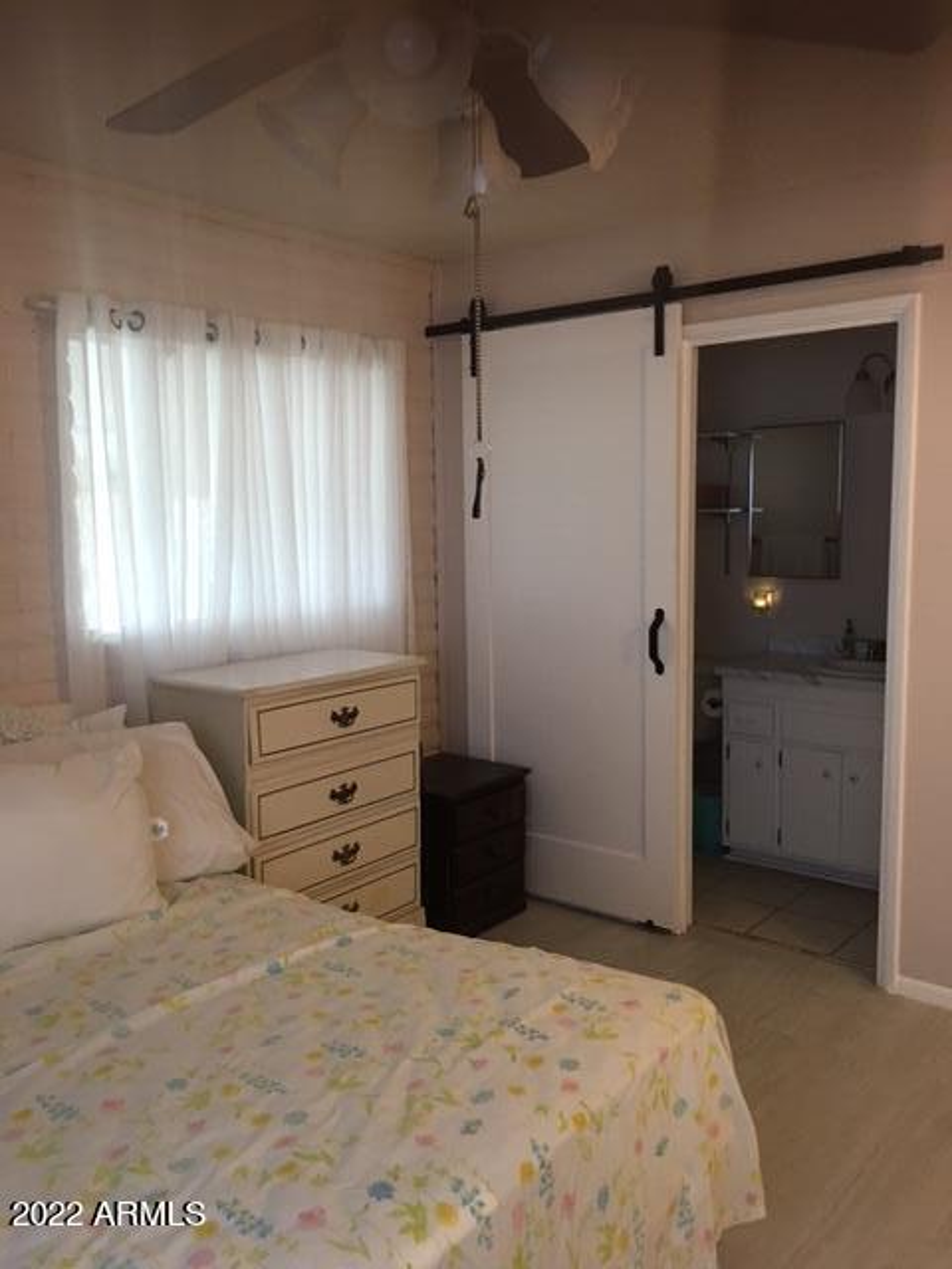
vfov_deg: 61.7
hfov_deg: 48.2
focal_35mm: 29
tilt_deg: -5.5
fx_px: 1063
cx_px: 476
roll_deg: +1.1
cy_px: 634
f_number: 2.2
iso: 80
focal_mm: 4.15
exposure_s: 1/15
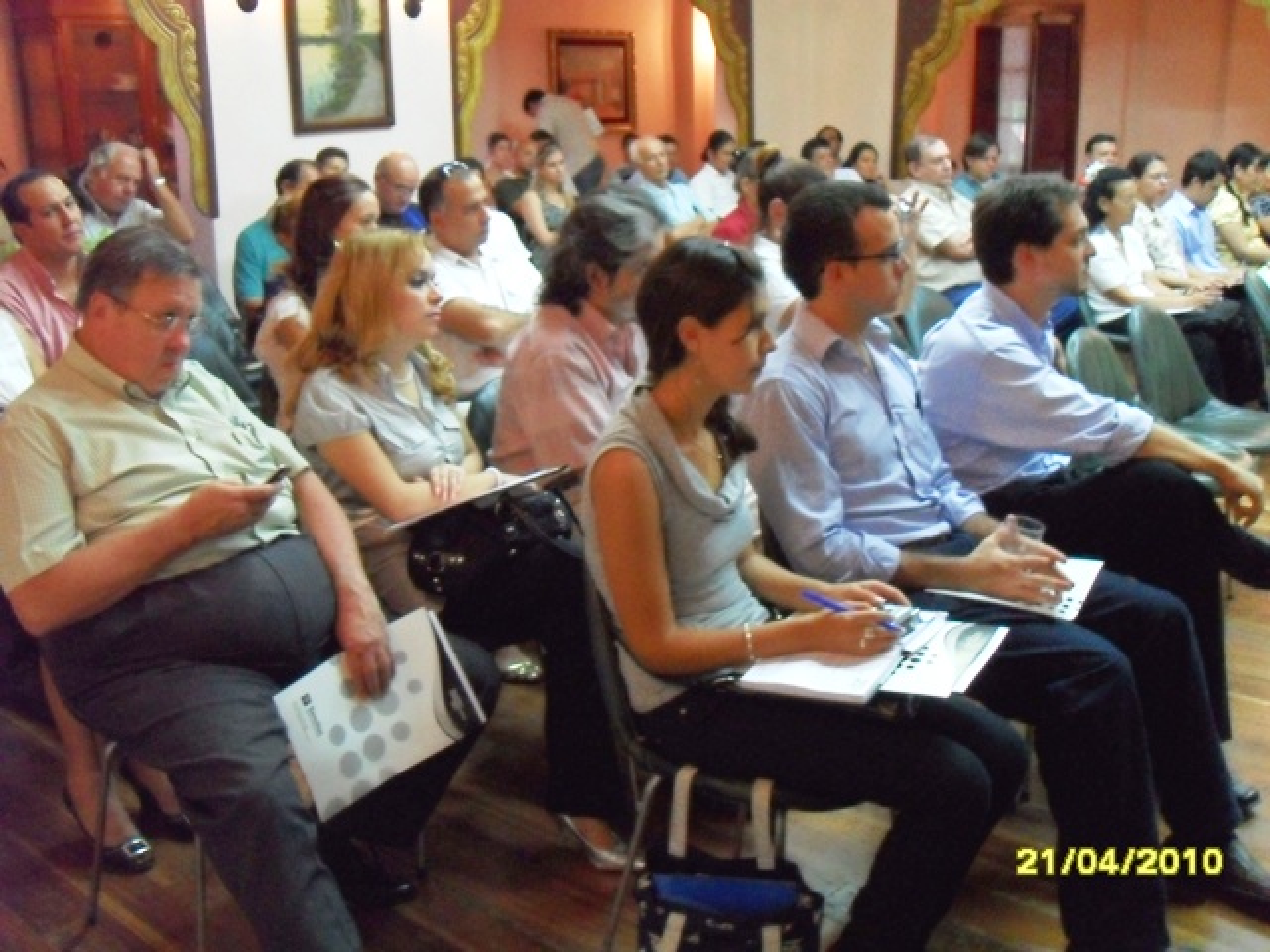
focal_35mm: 35
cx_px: 635
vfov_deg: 40.7
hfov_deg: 52.6
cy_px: 476
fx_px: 1284
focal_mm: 6.2
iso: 400
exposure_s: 1/15
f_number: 2.8
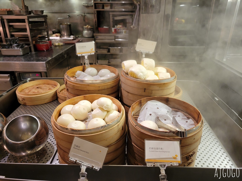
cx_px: 121
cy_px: 90
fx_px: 182
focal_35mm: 26
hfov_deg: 67.3
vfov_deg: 53.1
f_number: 1.8
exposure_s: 1/60
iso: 200
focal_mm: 5.4
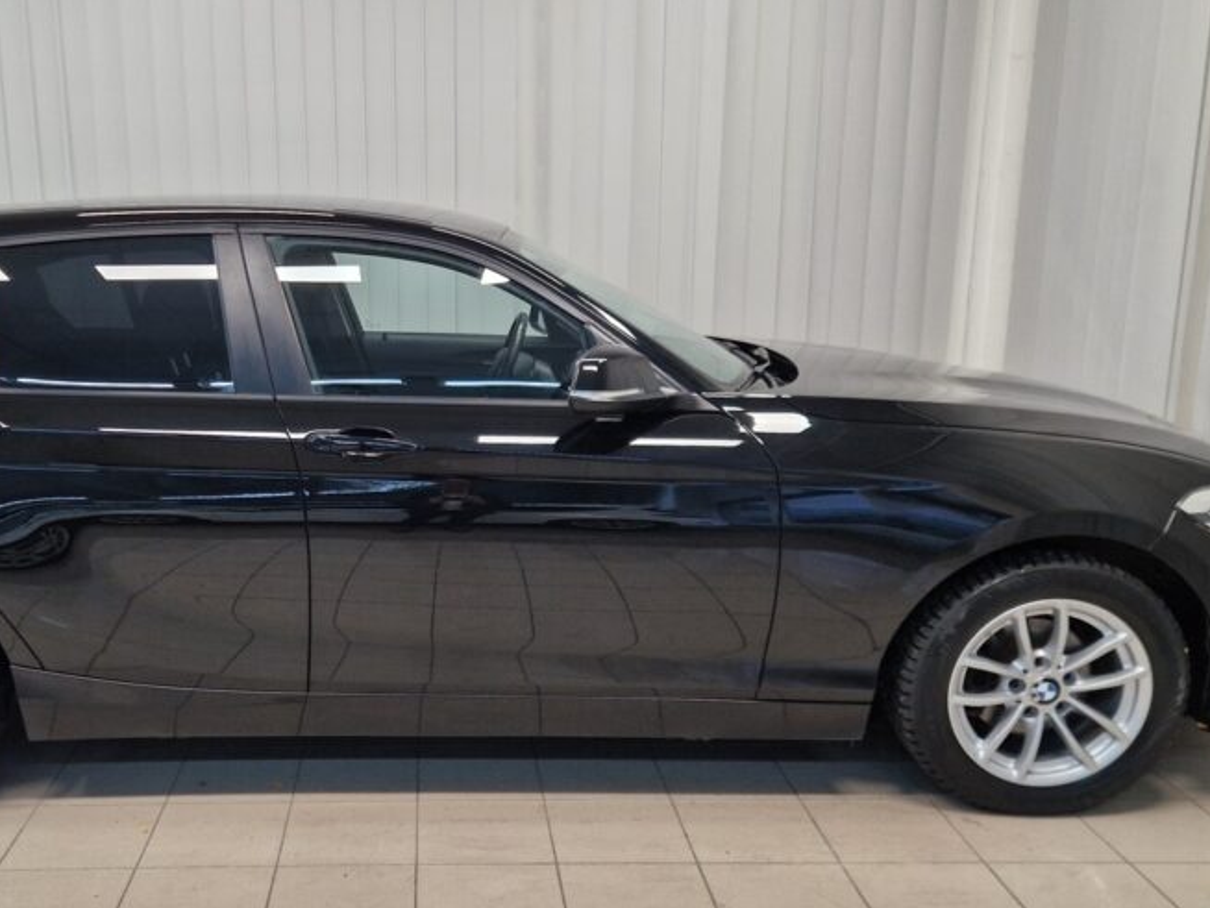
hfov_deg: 50.6
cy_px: 496
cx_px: 429
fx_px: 1259
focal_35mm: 36
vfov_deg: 39.6
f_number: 1.8
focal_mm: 5.4
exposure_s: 1/180
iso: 200
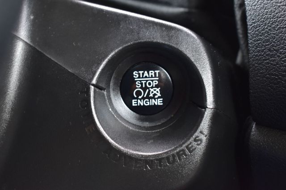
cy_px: 95
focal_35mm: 72
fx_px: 572
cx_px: 143
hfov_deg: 28.1
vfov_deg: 18.9
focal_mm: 48
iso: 1250
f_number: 6.3
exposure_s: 1/15
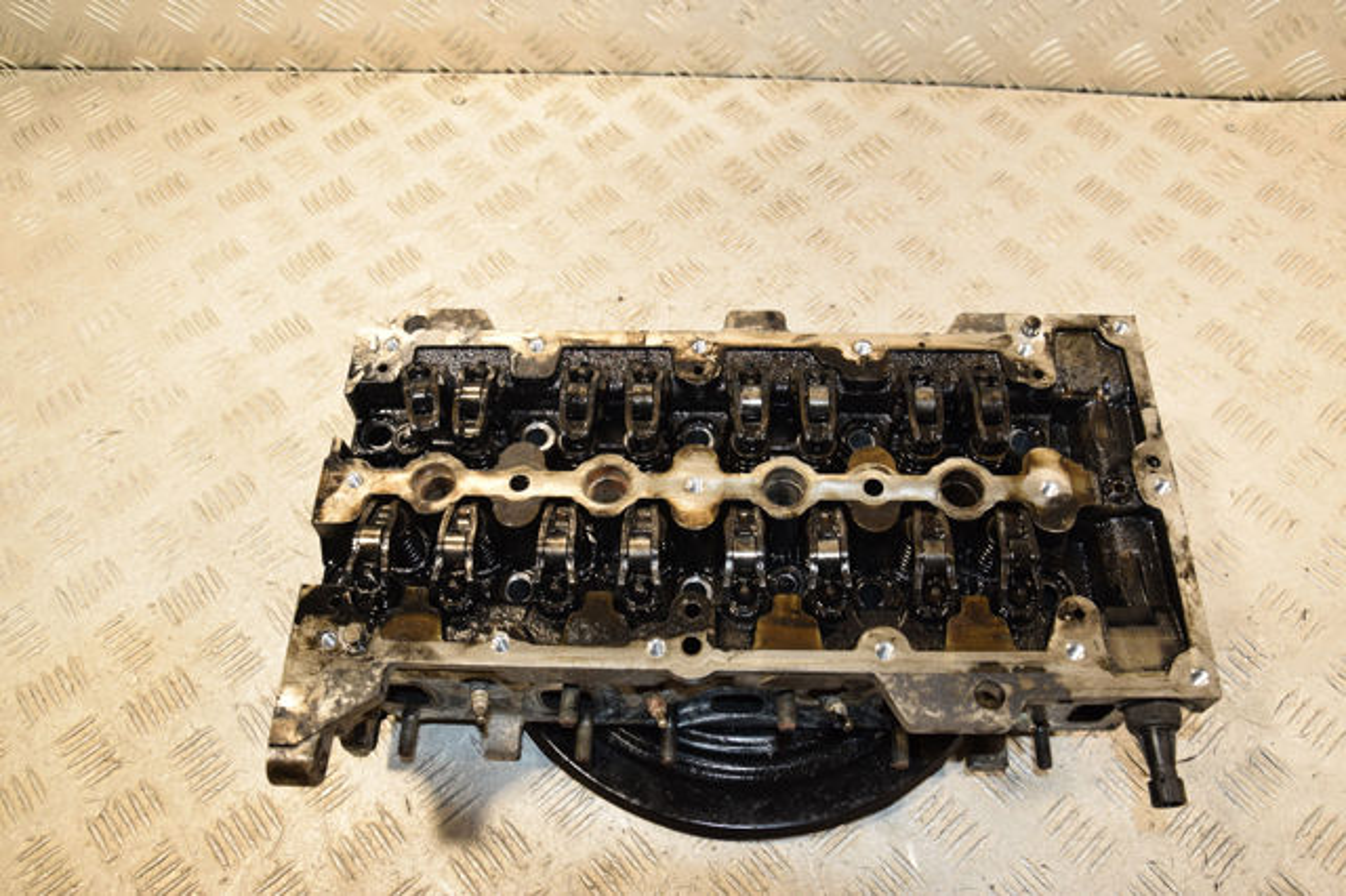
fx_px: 1009
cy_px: 448
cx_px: 673
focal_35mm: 27
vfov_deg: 47.9
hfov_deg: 67.4
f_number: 6.3
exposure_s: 1/200
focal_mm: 18
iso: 800
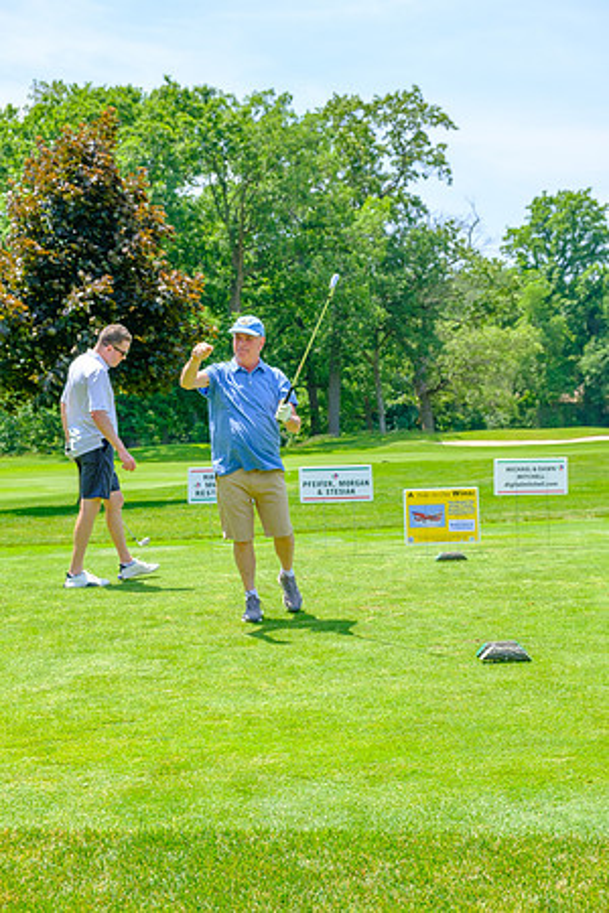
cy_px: 456
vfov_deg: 35.6
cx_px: 304
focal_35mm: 56
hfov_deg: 24.2
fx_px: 1421
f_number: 5
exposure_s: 1/500
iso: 200
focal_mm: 37.4
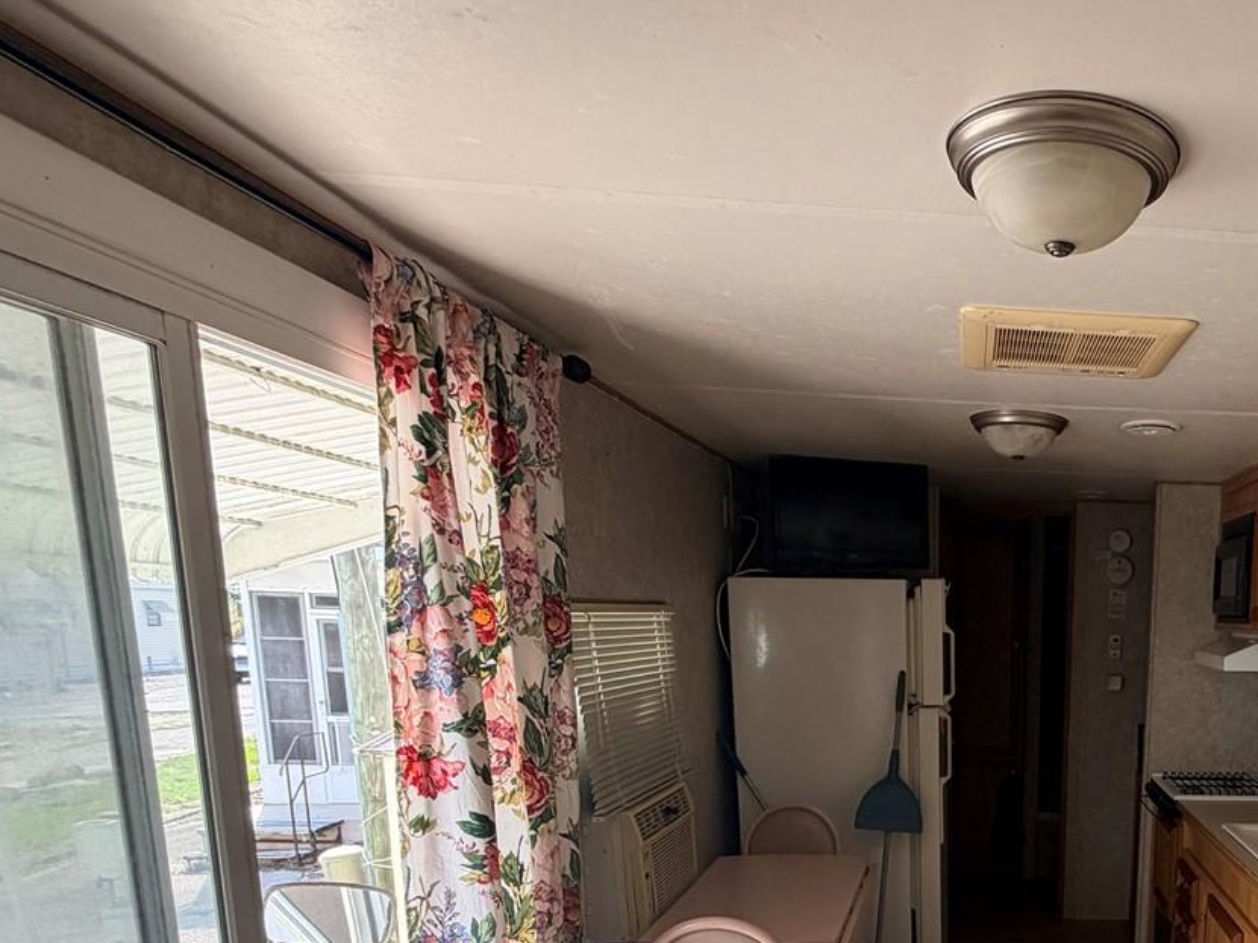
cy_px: 790
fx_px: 981
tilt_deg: -11.1
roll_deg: -1.7
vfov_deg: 47.7
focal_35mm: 27
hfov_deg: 58.5
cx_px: 1064
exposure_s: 1/121
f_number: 2.2
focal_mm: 2.22
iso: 80
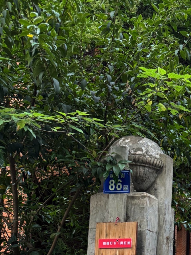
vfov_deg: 31.5
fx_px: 404
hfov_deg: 24.5
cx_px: 219
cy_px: 272
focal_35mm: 55
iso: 125
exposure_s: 1/121
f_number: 1.78
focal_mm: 6.76
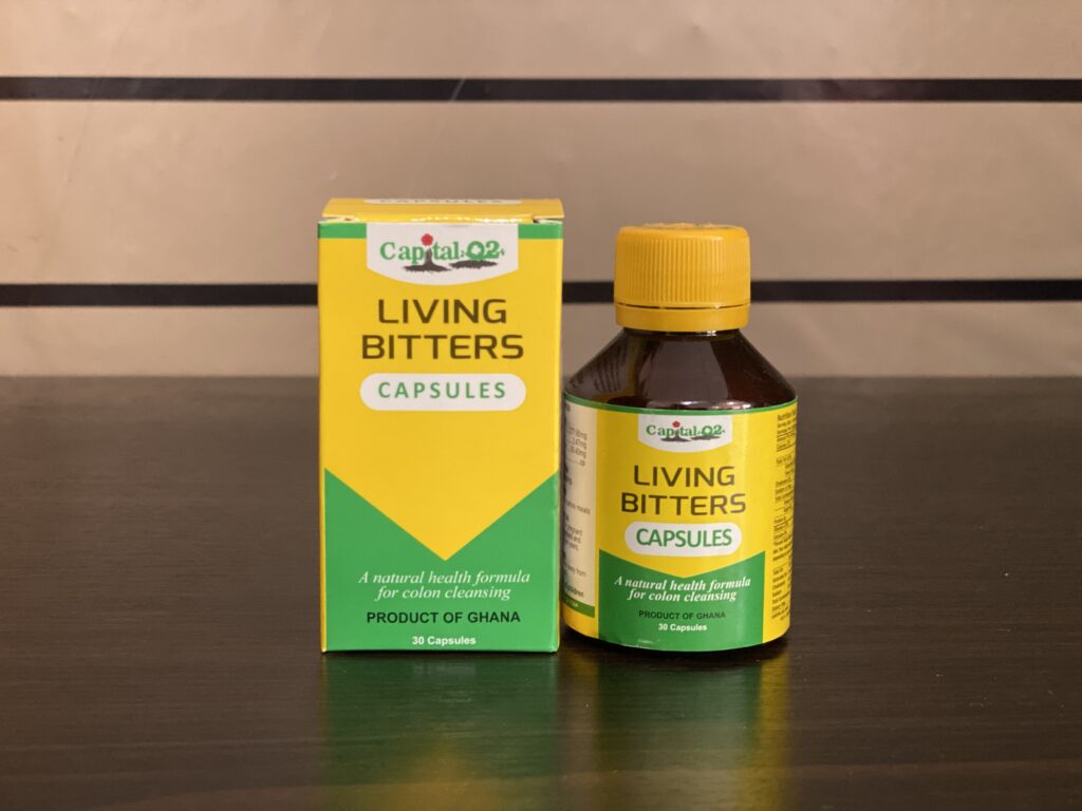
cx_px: 541
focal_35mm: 52
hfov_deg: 36.8
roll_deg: +1.1
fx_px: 1625
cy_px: 406
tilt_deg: -8.8
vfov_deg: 28.0
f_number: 2
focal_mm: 6
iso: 250
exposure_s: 1/40
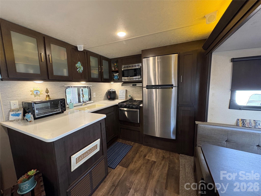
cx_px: 130
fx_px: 106
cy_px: 98
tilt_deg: -6.8
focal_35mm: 14
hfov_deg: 102.1
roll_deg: +0.1
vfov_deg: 85.7
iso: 320
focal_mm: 2.22
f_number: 2.2
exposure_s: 1/60
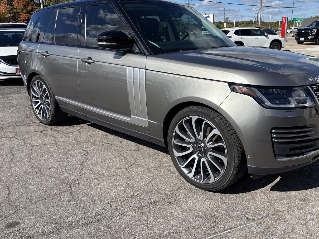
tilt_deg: -14.6
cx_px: 188
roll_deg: +1.7
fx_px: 286
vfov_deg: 45.4
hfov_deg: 58.0
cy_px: 108
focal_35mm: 31
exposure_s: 1/3413
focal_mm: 5.96
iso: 50
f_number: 1.6
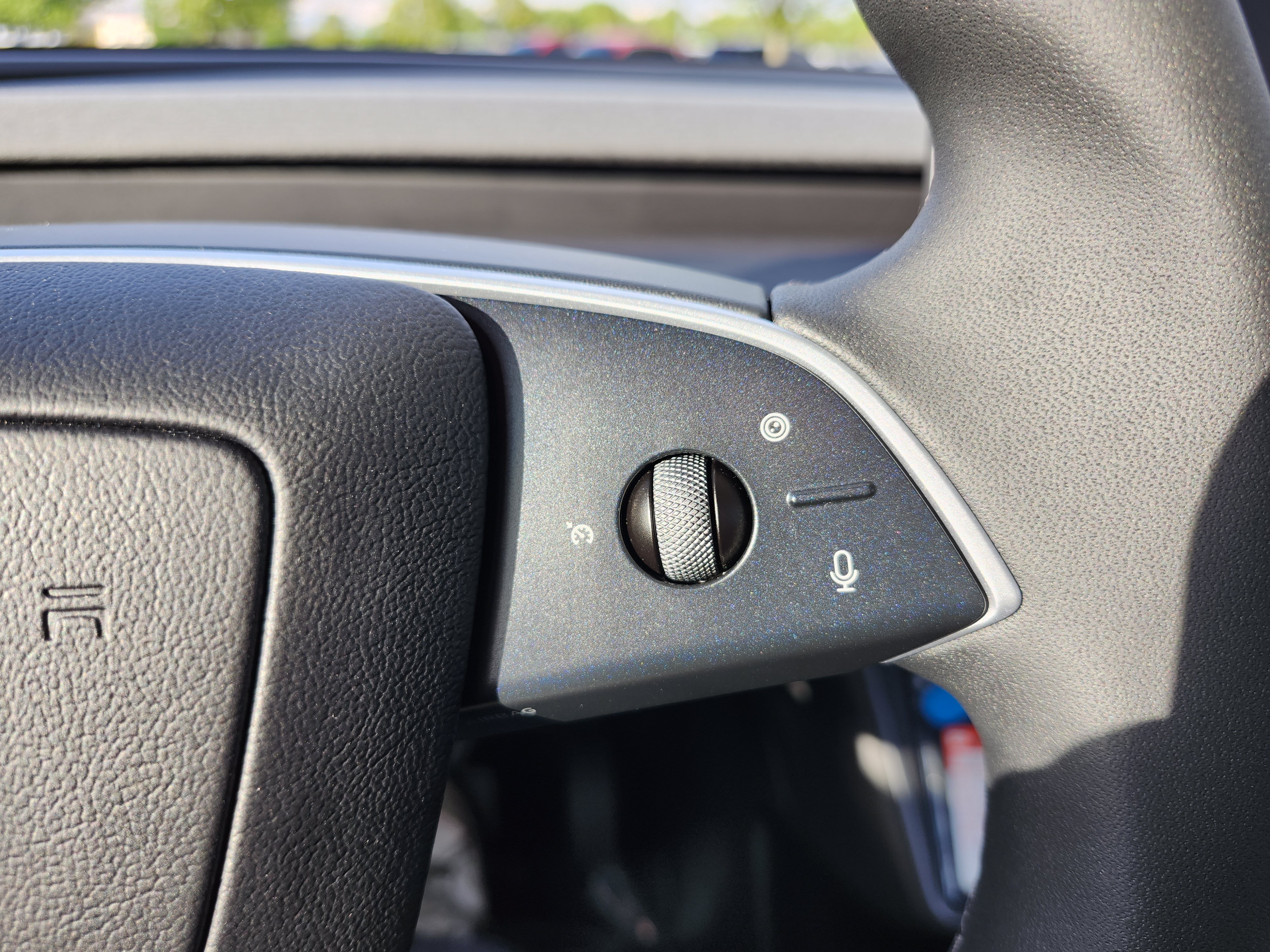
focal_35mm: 23
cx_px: 635
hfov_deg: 73.9
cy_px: 476
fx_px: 844
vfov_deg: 58.9
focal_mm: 5.54
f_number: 1.8
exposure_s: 1/180
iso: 32
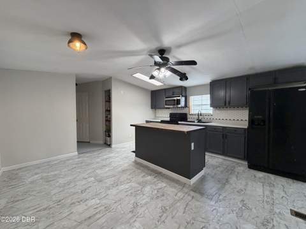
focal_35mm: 14
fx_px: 124
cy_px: 114
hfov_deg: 102.1
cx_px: 153
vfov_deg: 85.6
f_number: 2.2
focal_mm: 2.22
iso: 200
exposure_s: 1/60
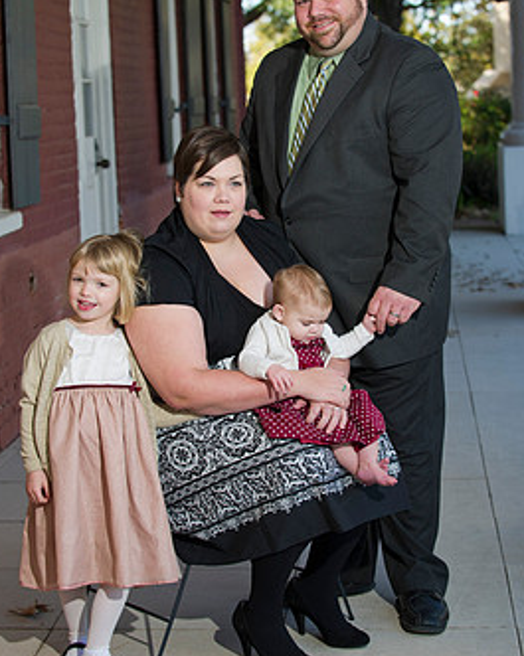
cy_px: 314
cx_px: 266
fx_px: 1728
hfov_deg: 17.2
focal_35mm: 89
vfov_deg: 21.5
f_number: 3.5
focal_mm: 70
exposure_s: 1/250
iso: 250
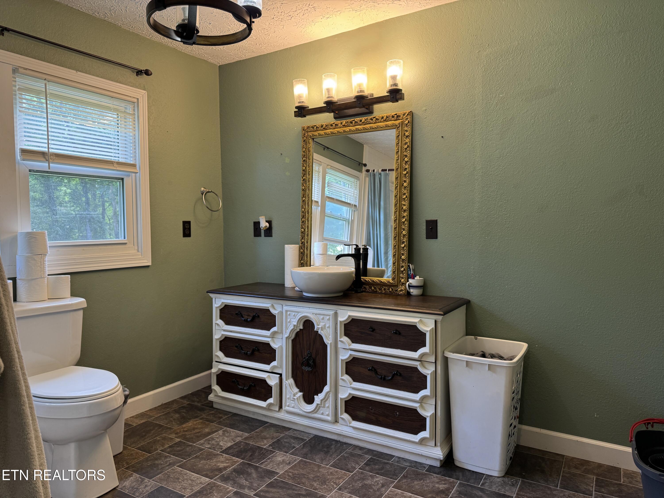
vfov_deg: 56.8
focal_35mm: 24
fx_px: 460
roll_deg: -0.1
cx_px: 332
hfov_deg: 71.6
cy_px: 249
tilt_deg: -3.9
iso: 125
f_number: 1.78
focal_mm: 6.76
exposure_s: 1/60
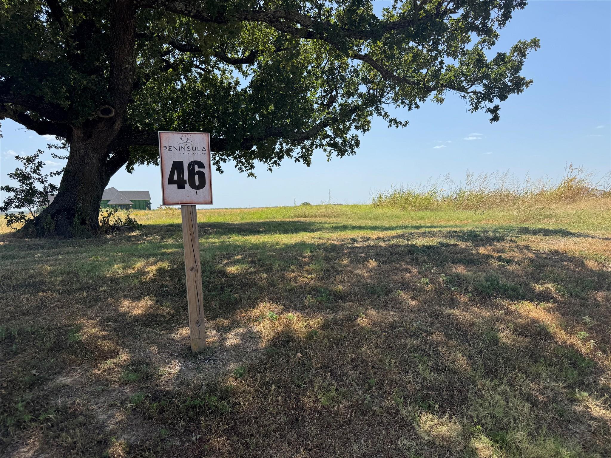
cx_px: 306
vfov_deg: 56.8
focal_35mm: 24
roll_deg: +2.6
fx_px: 424
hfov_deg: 71.6
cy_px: 229
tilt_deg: -2.8
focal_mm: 6.76
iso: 80
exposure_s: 1/5348
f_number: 1.78
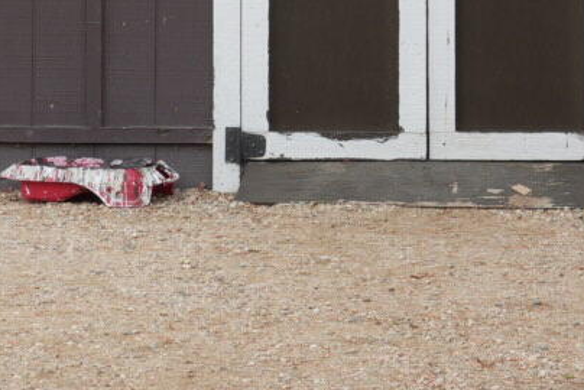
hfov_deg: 10.7
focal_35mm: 192
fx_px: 3117
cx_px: 493
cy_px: -298
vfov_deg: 7.0
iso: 100
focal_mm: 32
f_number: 11
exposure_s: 1/60
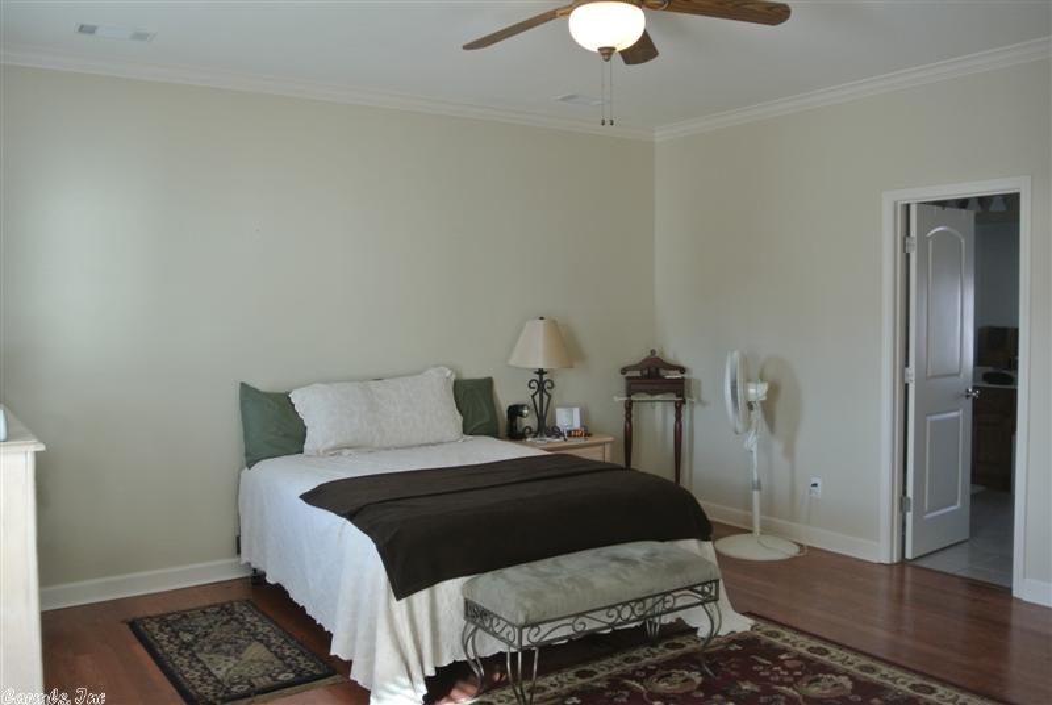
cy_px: 352
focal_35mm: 30
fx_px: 878
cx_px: 526
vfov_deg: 43.7
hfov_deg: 61.9
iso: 400
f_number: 3.5
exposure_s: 1/60
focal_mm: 11.4
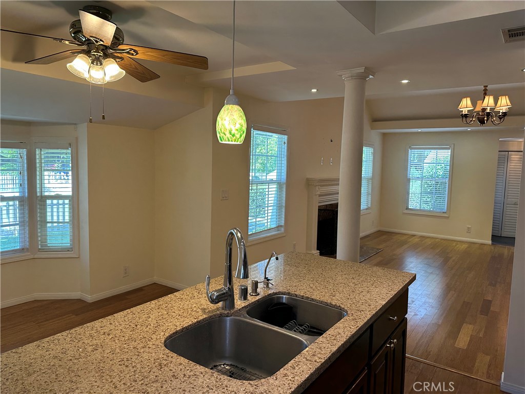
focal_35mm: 24
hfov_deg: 71.6
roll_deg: -1.5
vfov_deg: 56.8
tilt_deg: -4.4
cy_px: 197
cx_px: 262
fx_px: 364
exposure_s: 1/120
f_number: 1.78
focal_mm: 6.86
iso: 160
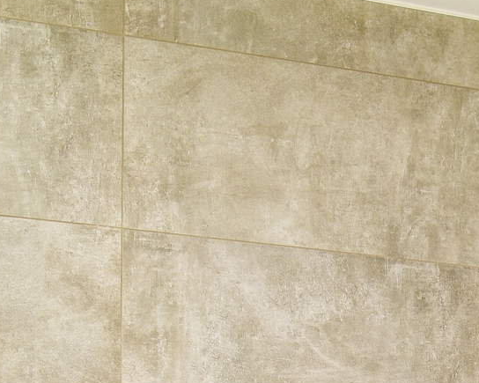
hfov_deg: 17.6
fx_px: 1502
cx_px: 496
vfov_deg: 13.0
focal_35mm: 106
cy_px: 711
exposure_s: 1/80
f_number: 4.5
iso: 250
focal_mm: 24
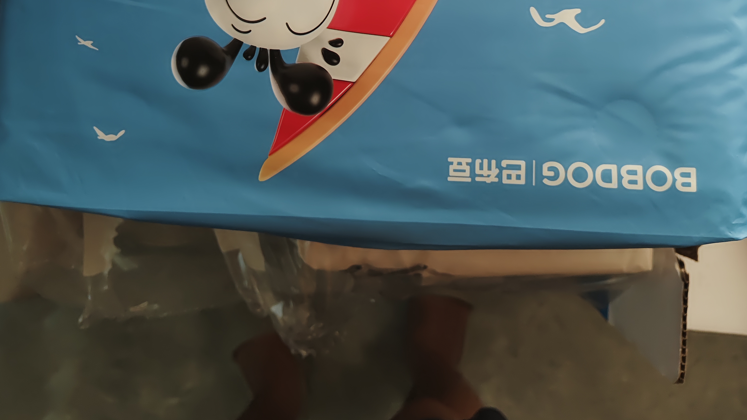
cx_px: 373
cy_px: -22
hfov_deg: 58.0
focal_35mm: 34
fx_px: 673
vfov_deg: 31.4
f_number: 1.88
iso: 691
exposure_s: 1/592
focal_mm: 5.56
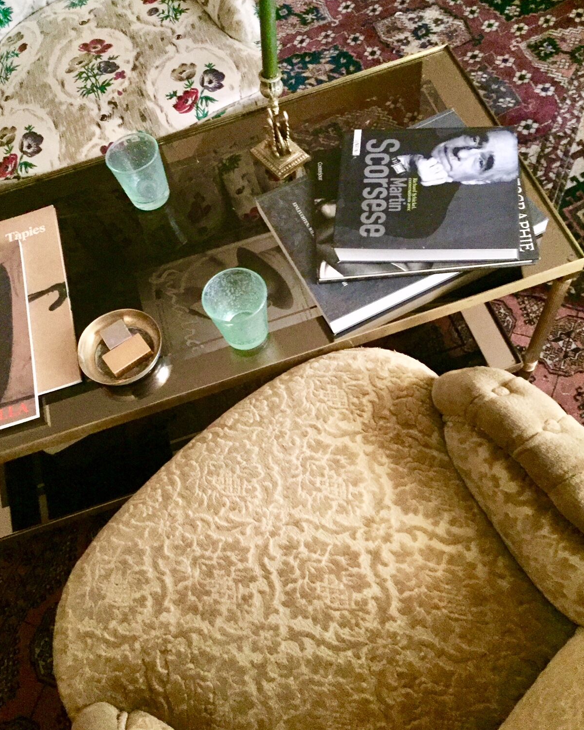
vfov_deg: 57.2
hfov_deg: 47.1
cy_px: 383
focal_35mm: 31
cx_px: 291
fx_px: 670
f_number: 2.2
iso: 1000
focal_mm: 4.15
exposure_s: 1/17
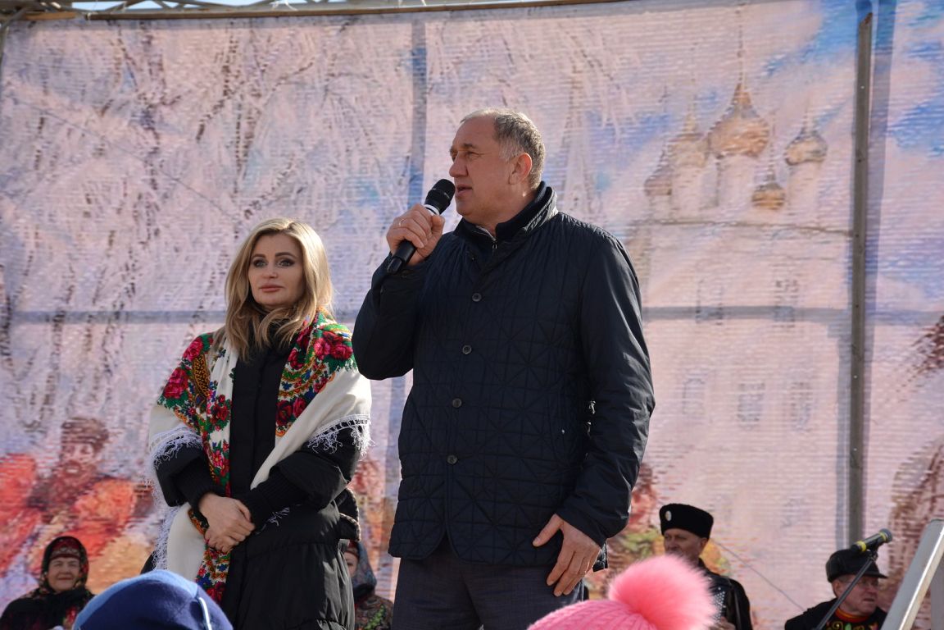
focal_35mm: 99
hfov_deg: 20.6
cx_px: 472
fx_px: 2596
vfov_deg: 13.8
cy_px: 315
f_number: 8
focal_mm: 66
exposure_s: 1/200
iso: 100
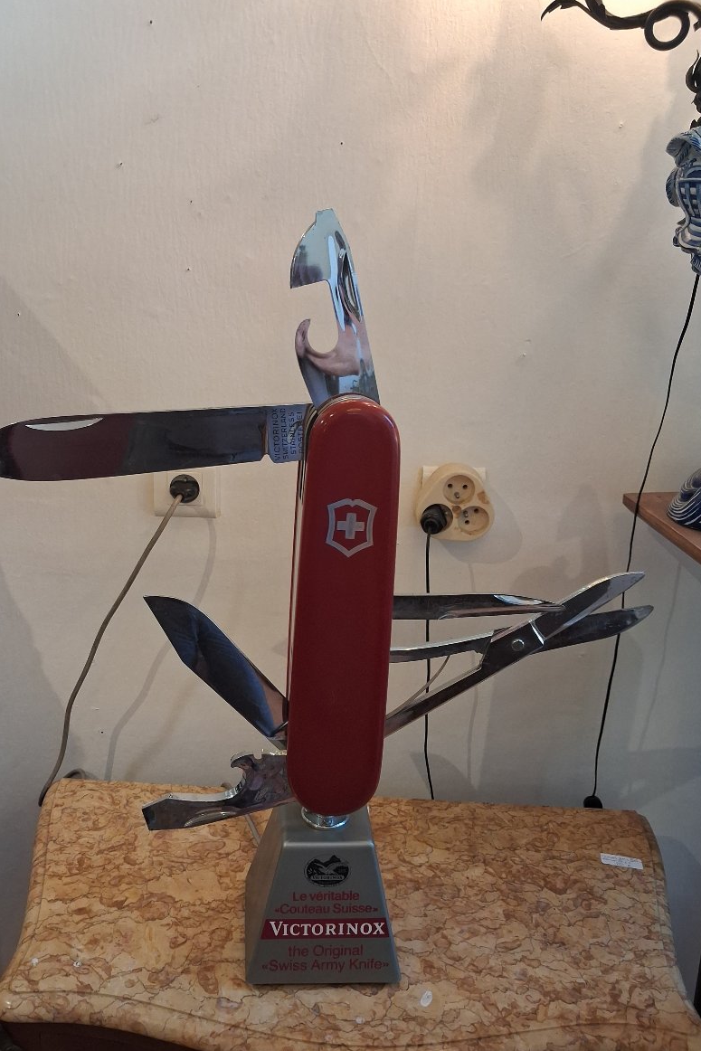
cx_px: 318
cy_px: 525
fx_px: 847
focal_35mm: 29
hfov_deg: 44.9
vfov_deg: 63.7
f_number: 1.8
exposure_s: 1/100
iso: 250
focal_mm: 4
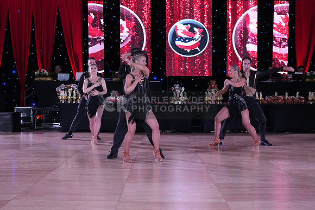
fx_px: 473
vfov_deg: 25.1
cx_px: 158
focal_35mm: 54
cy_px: 105
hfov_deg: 36.9
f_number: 5
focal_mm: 54
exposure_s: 1/250
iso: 2500
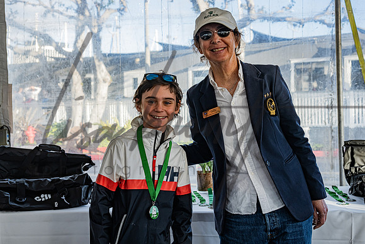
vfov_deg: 27.5
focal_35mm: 49
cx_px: 164
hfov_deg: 40.2
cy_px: 109
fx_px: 498
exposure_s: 1/250
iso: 250
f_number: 5.3
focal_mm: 42
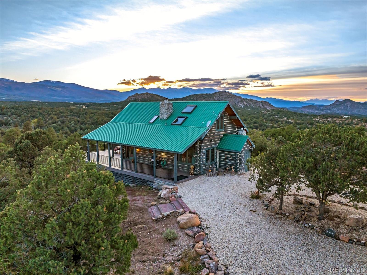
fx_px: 254
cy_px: 138
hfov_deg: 71.6
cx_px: 184
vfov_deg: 56.7
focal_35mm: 24
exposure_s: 1/15
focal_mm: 12.29
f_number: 2.8
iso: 480
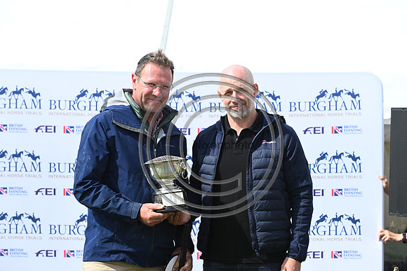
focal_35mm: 95
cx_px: 204
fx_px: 1074
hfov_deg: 21.5
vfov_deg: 14.4
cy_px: 136
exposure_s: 1/1250
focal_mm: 95
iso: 450
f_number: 5.6
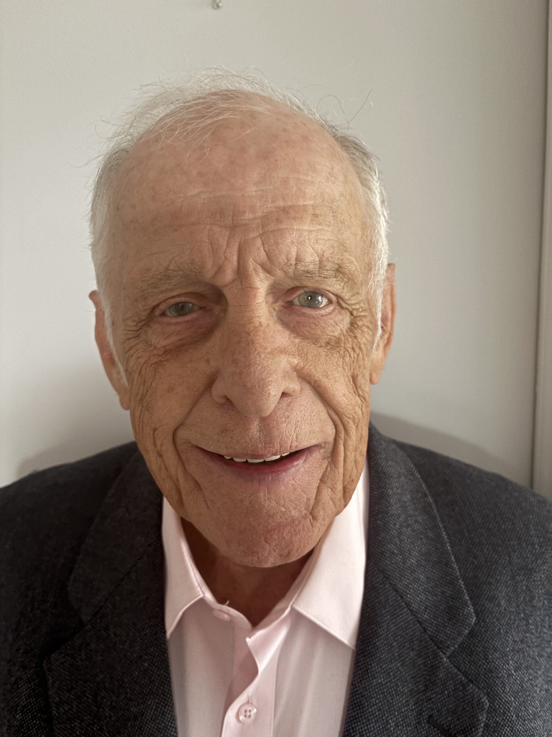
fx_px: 553
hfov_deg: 53.1
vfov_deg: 67.3
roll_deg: +1.9
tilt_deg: -8.4
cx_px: 276
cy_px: 368
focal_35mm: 26
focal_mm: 5.96
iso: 1000
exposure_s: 1/20
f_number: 1.6
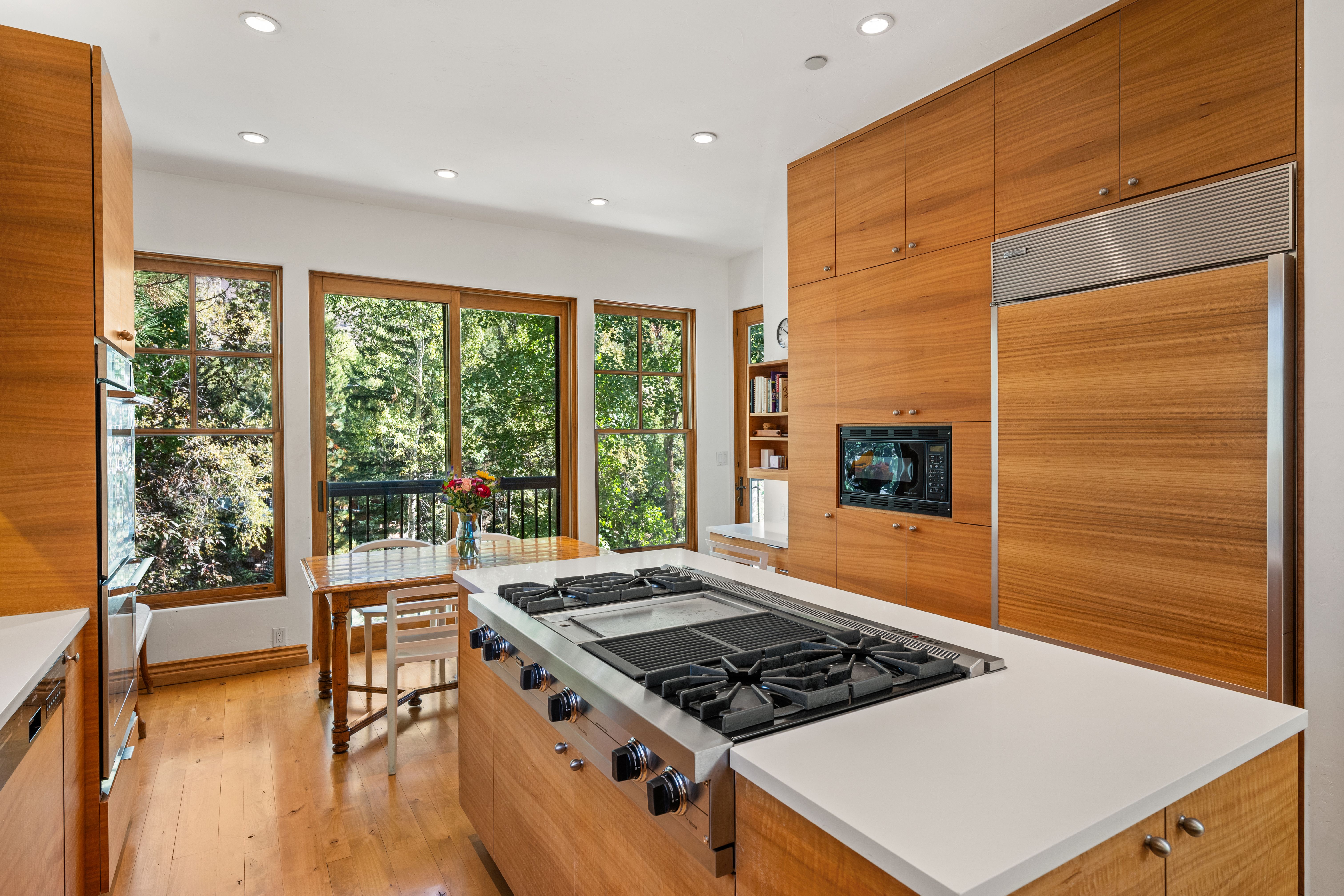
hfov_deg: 86.9
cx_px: 672
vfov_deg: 64.6
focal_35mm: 19
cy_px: 448
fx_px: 709
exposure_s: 1/6
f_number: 7.1
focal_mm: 19
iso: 320
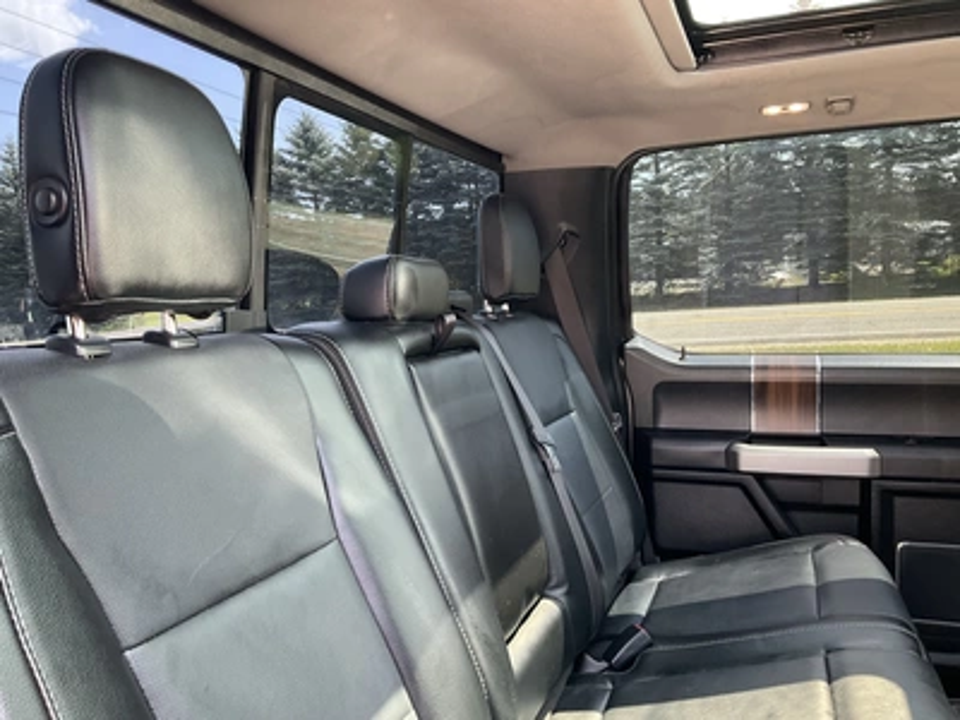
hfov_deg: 61.7
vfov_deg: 48.2
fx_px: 804
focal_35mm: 29
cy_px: 360
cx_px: 480
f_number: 1.8
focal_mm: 3
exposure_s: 1/60
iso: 64
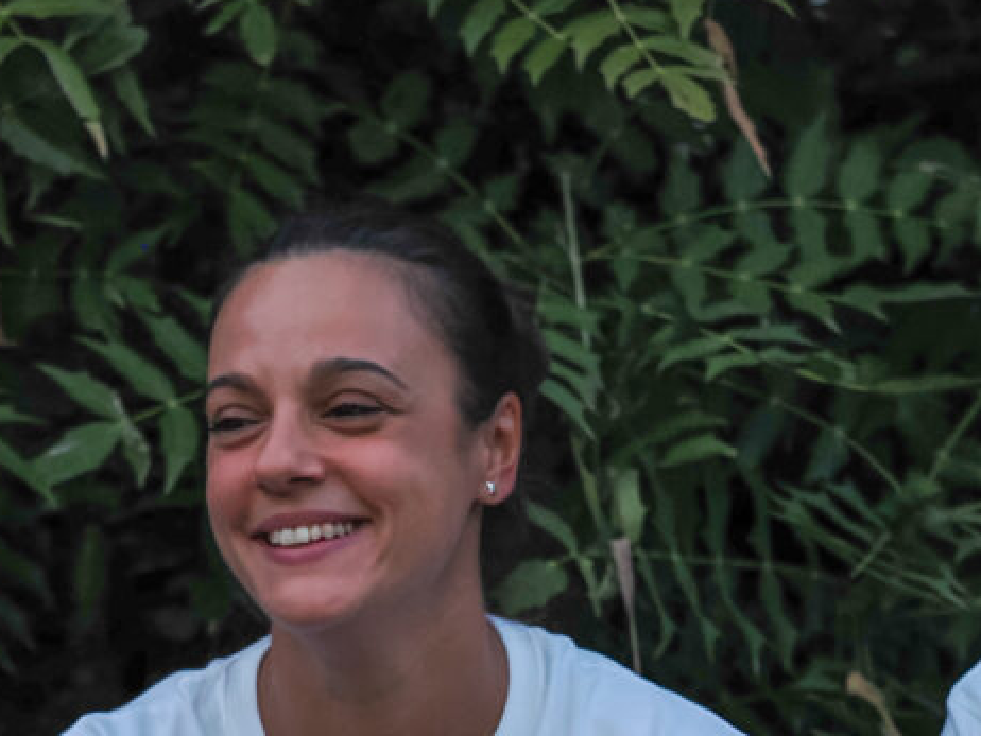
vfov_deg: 3.9
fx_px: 10831
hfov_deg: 5.2
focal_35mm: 382
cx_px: 206
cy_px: 600
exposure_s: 1/250
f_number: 2.8
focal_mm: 115
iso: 6400
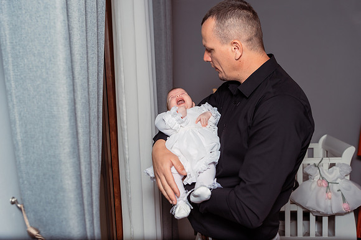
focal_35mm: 36
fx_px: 361
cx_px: 180
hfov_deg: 53.2
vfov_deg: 36.8
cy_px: 120
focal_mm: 36
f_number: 3.5
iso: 320
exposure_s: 1/250
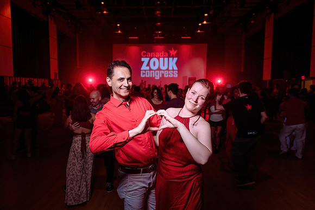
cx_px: 152
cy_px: 103
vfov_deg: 51.4
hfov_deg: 71.5
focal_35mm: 25
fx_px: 219
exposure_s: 1/60
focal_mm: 24
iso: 800
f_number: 2.8
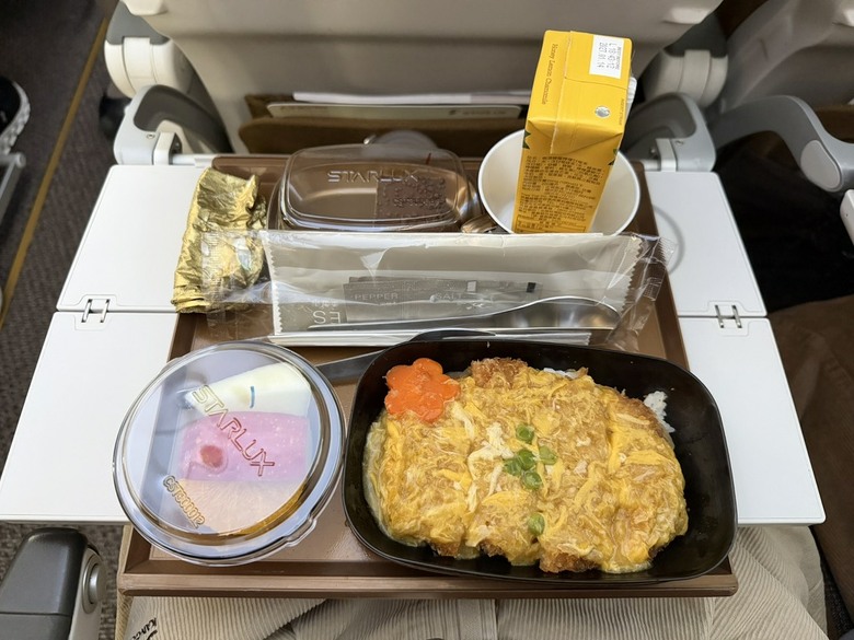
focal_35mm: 24
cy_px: 320
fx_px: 592
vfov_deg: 56.8
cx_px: 427
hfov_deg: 71.6
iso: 800
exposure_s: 1/52
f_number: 1.78
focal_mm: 6.76
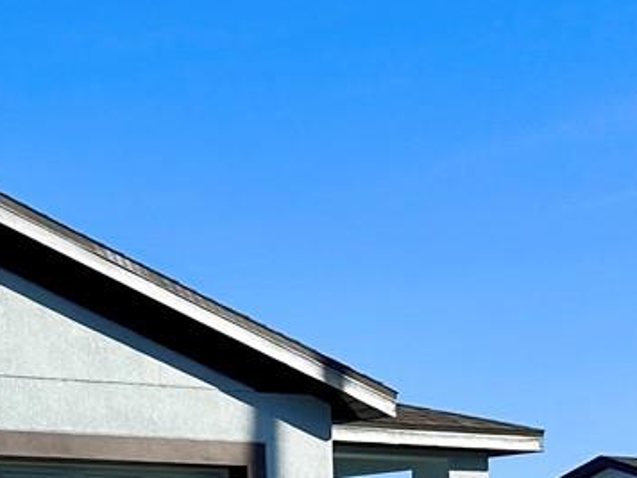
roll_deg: +0.1
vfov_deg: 13.5
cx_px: -54
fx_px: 1987
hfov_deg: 17.6
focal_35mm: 108
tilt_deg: +5.1
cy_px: 464
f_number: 1.78
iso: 80
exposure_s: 1/6623
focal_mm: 6.86
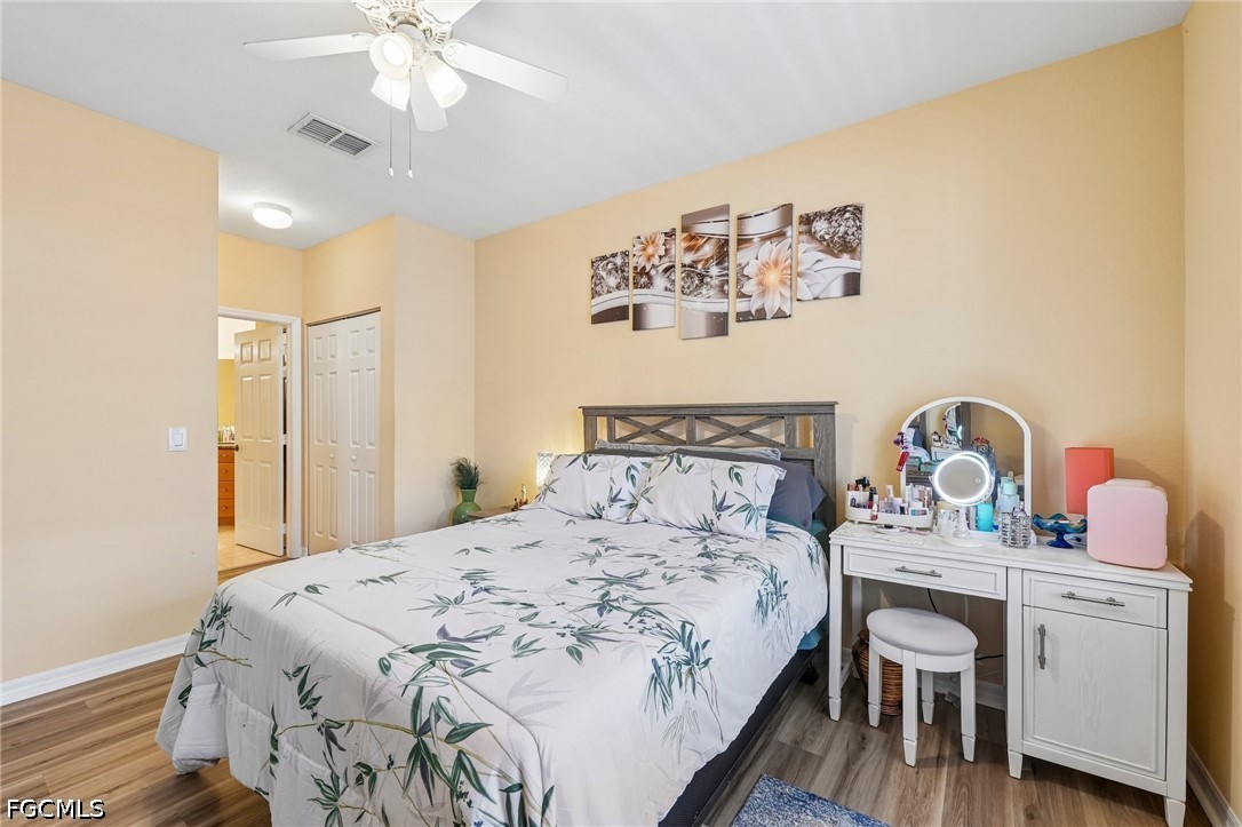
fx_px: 483
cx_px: 621
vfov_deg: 81.2
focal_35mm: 14
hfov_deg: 104.3
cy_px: 414
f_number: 8
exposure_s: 1/8
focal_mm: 14
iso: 400
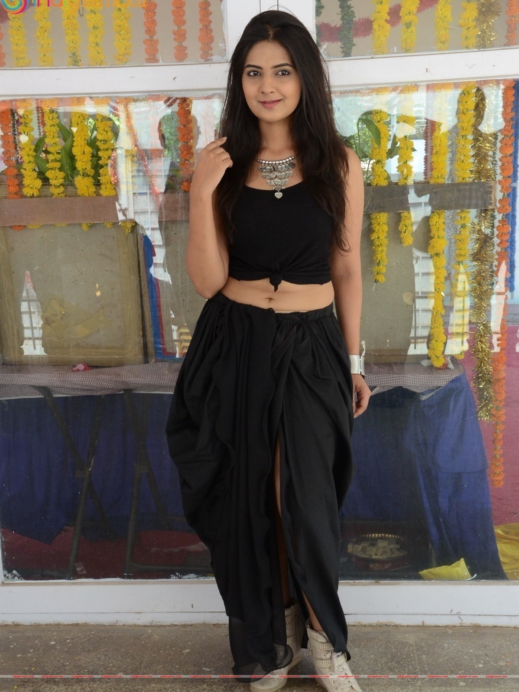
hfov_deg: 29.7
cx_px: 260
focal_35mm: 49
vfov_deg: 38.9
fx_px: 979
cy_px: 377
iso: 1000
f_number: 8
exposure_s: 1/125
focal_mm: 30
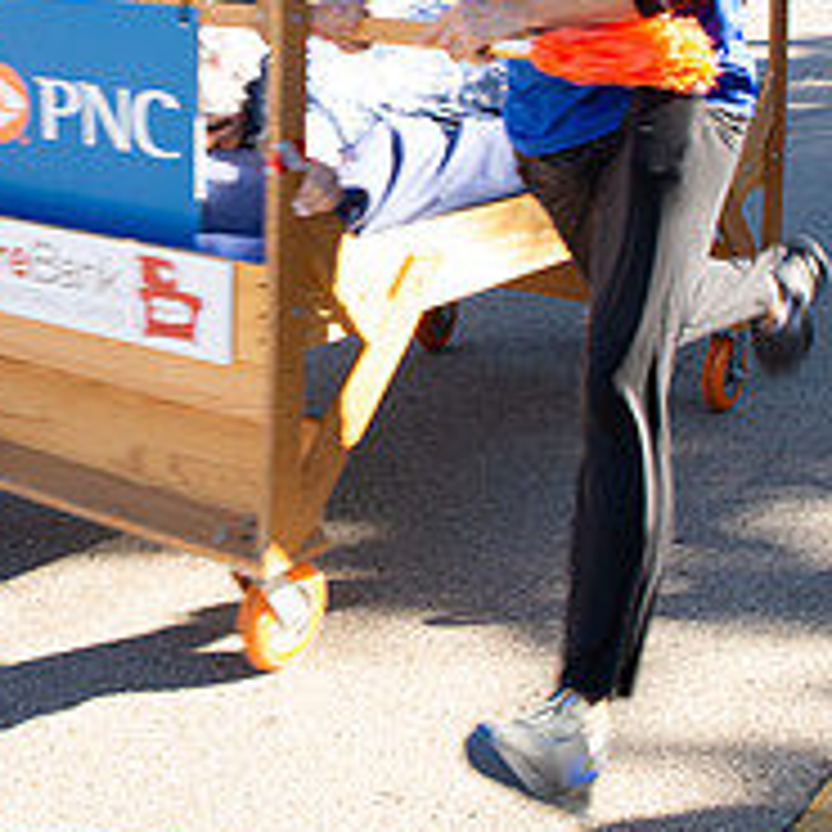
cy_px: 70
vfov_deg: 25.9
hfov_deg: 26.2
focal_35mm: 64
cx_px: 121
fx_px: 1740
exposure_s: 1/160
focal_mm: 24
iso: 800
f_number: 10
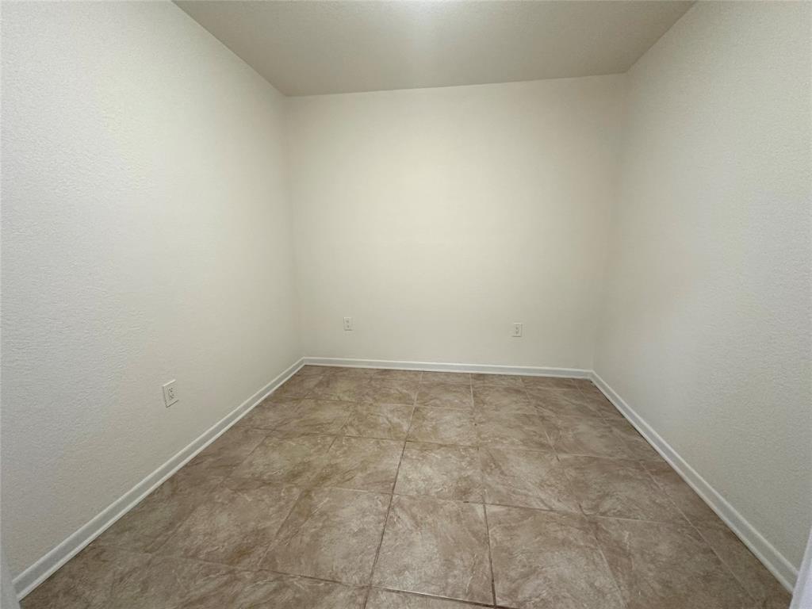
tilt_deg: -9.8
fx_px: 328
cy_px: 304
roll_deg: -0.2
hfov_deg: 102.1
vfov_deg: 85.7
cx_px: 406
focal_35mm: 14
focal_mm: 2.22
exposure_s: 1/120
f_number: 2.2
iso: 250
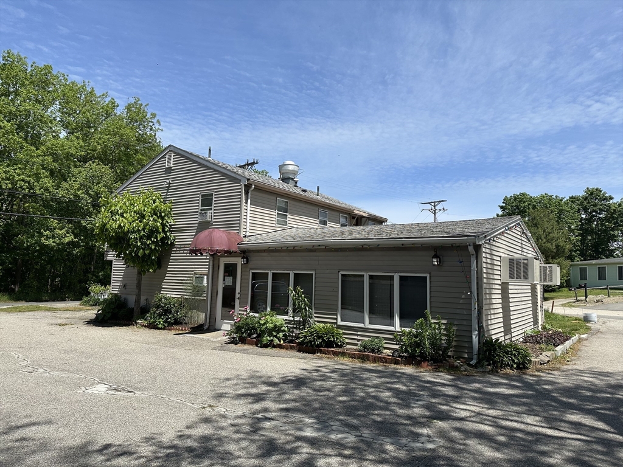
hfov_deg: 71.6
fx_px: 432
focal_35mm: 24
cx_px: 312
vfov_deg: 56.8
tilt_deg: +5.3
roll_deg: -1.8
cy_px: 234
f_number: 1.78
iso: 80
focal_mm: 6.86
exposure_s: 1/5263
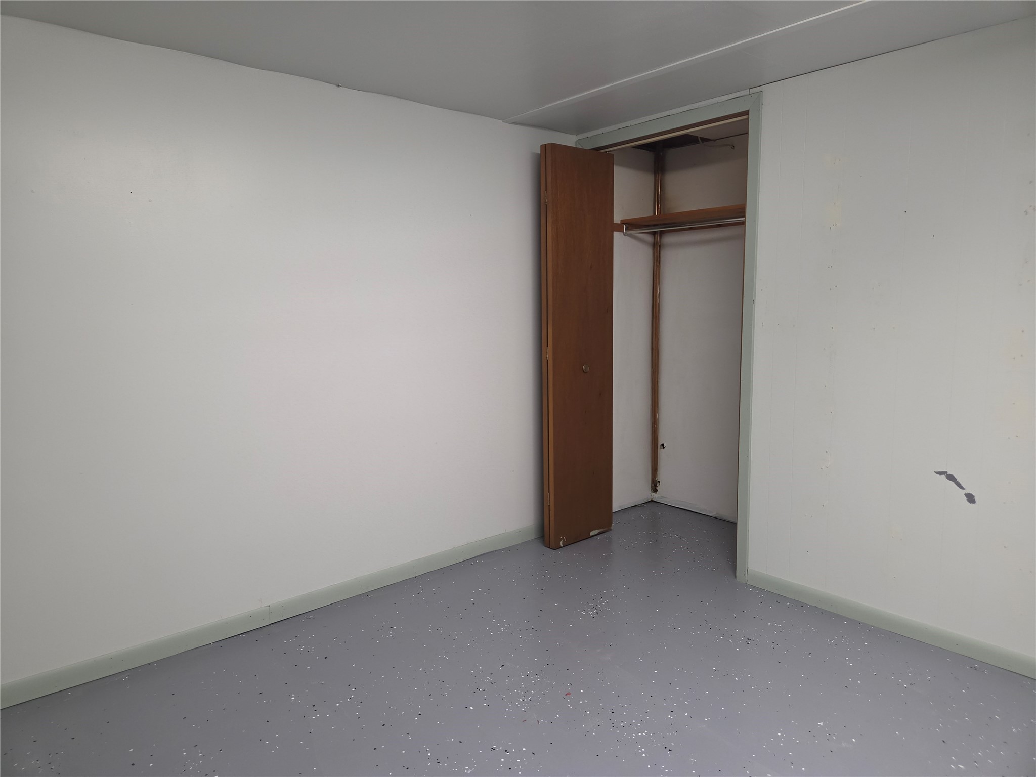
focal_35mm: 23
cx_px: 518
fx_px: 688
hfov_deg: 73.9
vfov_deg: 58.9
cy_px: 388
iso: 400
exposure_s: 1/120
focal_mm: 5.4
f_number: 1.8
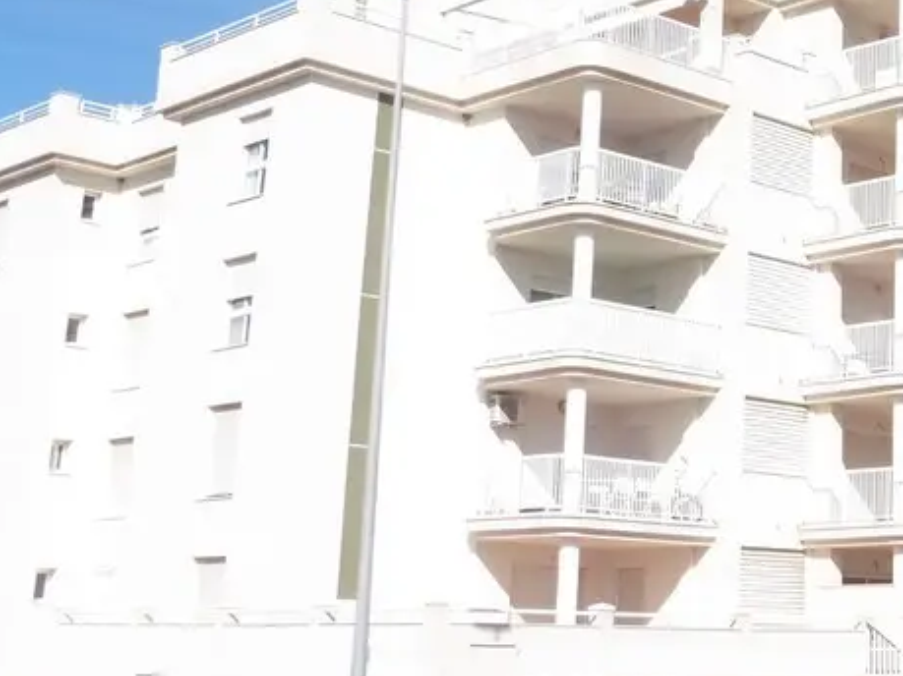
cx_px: 934
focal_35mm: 67
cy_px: 124
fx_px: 1747
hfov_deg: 27.1
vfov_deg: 21.6
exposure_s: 1/2000
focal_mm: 4.3
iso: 100
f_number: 3.3
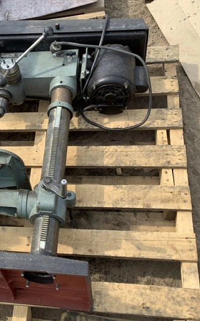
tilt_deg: -54.1
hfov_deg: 26.1
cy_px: 155
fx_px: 419
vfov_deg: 41.8
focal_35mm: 48
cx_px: 27
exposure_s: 1/823
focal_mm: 3.3
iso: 25
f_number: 2.4
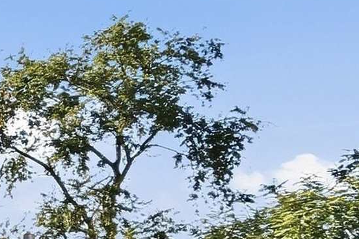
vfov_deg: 16.1
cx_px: -467
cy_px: 303
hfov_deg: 15.6
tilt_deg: -1.1
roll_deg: +0.7
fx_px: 808
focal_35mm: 81
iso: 32
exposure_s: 1/770
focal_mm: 2.2
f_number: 2.2
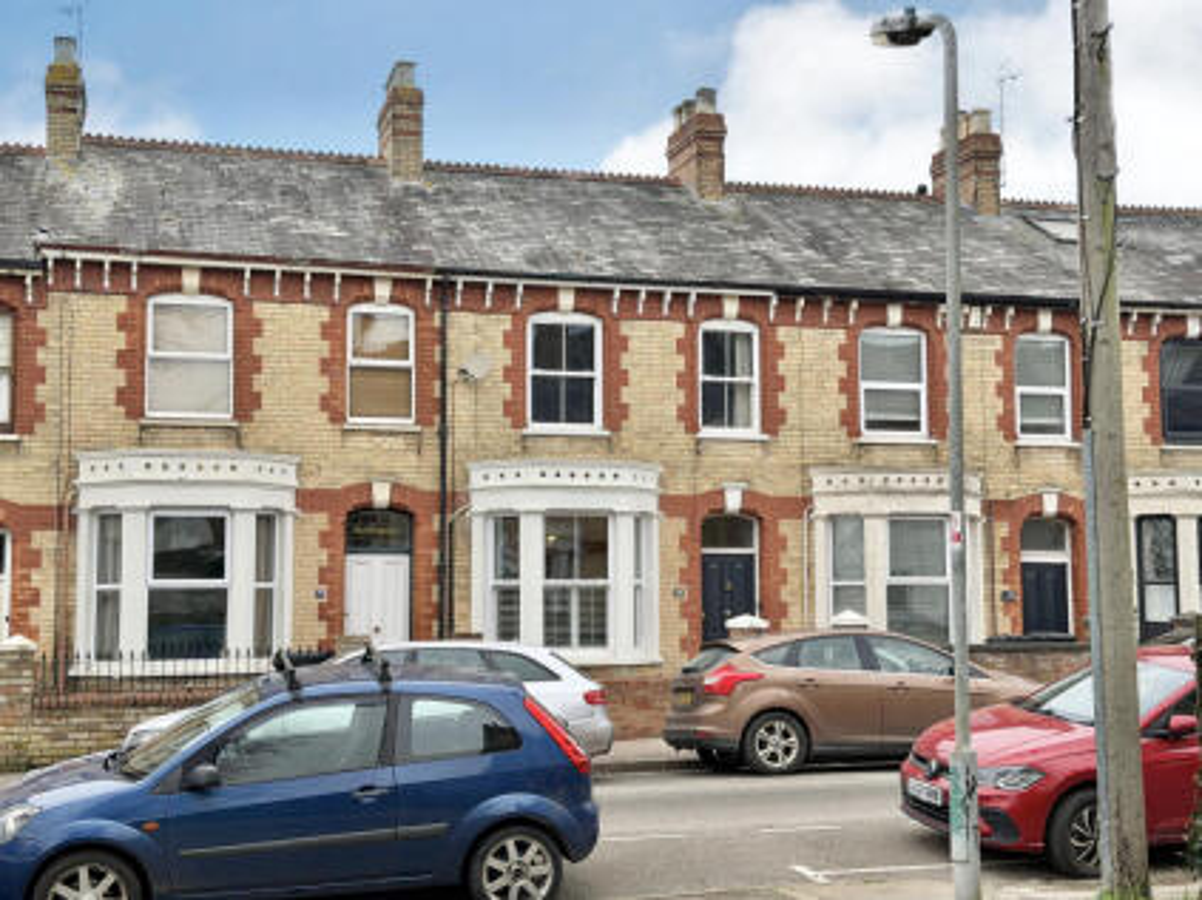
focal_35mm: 48
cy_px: 450
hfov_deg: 39.7
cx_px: 601
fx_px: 1666
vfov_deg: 30.3
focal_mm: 6.76
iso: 64
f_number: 1.78
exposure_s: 1/1070
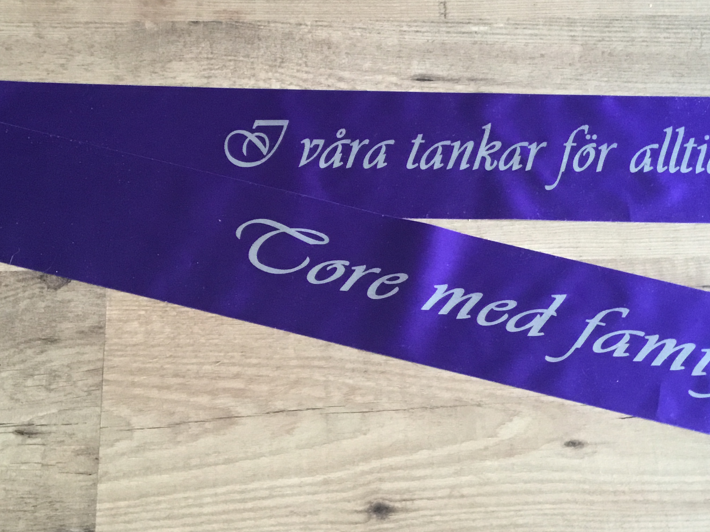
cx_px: 367
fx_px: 1026
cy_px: 212
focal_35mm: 50
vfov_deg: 29.0
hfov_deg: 38.2
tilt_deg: -74.5
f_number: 2.4
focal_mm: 3.3
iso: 160
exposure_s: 1/33
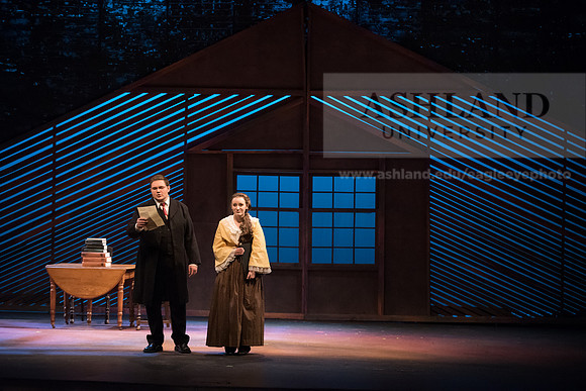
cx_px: 293
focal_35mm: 110
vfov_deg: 12.5
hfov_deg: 18.6
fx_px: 1791
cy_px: 196
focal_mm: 110
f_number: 3.2
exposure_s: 1/320
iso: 4000
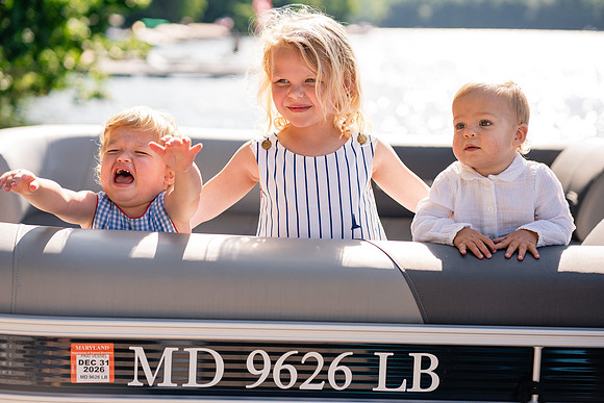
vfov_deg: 16.1
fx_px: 1426
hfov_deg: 23.9
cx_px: 302
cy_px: 202
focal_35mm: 85
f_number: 3.2
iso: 320
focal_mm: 85
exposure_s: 1/1250
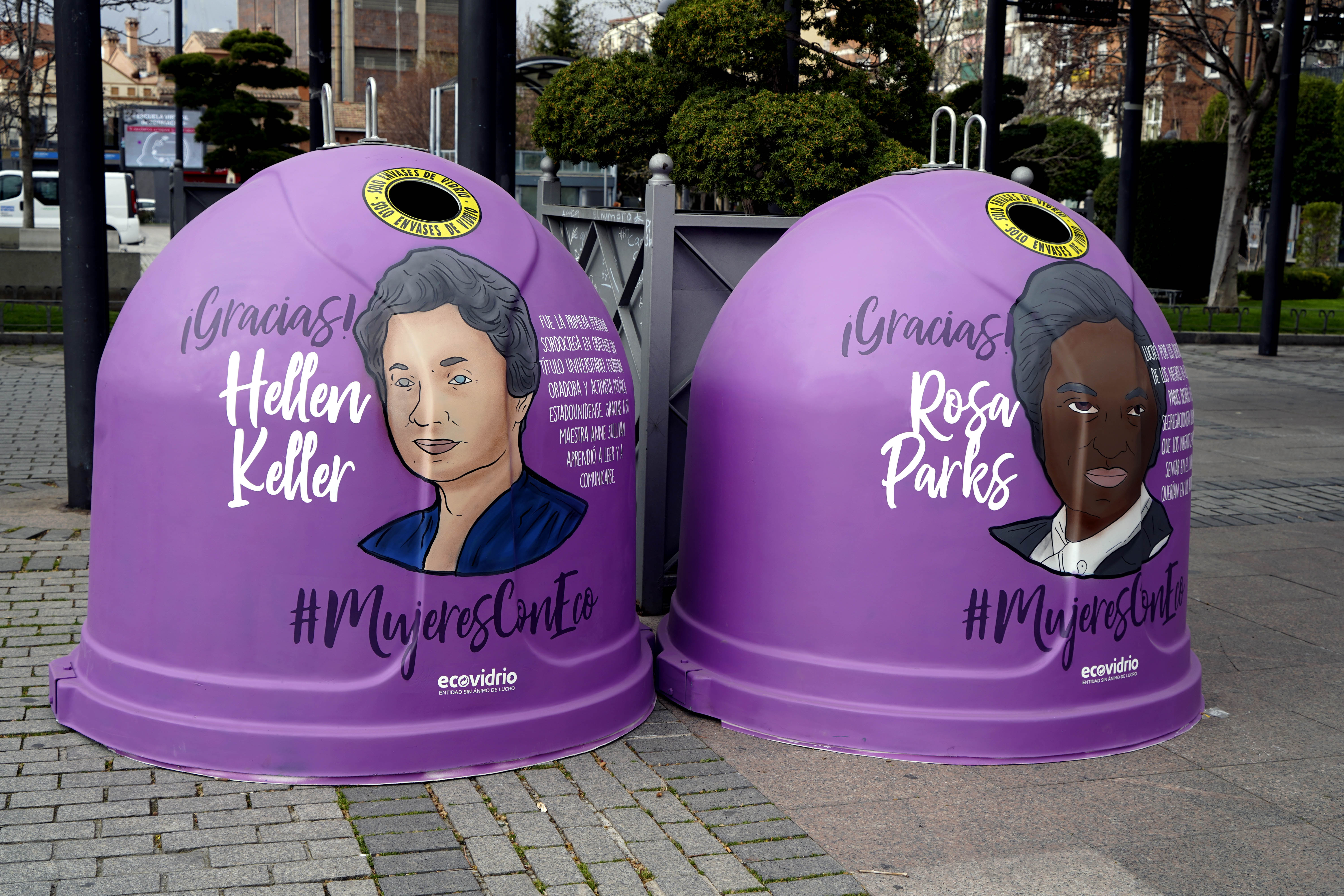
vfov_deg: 31.9
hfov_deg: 46.4
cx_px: 672
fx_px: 1568
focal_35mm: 42
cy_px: 448
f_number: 7.1
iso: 200
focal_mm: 42
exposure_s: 1/125
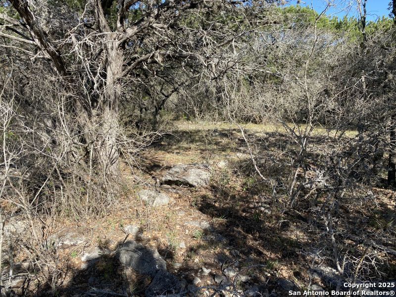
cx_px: 198
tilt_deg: -8.8
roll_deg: -2.4
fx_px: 297
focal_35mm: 26
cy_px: 148
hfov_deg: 67.3
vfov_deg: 53.1
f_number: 1.8
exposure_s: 1/1182
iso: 32
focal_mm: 4.25
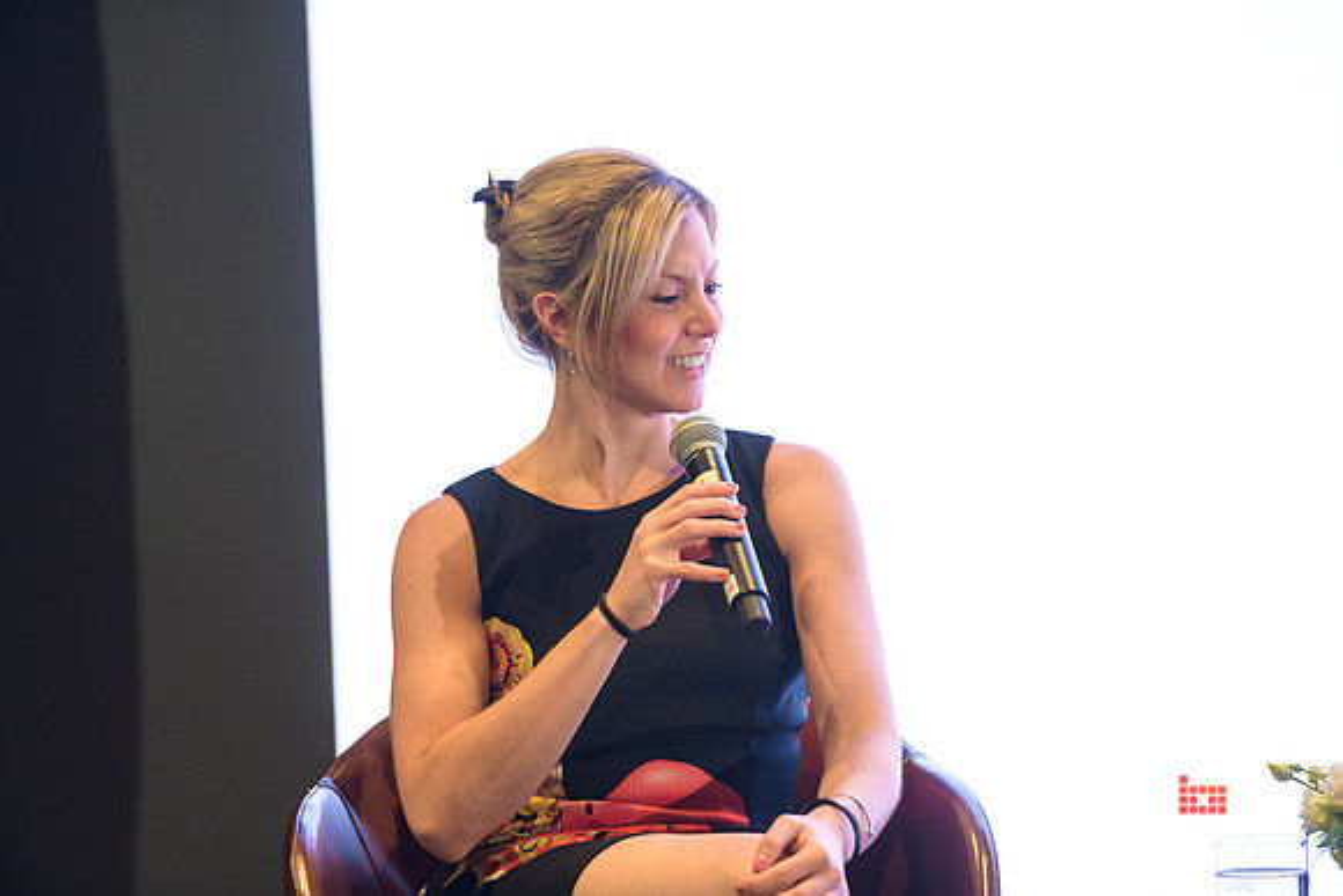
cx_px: 672
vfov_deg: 6.9
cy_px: 448
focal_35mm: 200
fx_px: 7463
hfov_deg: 10.3
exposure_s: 1/200
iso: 1250
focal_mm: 200
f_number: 3.2
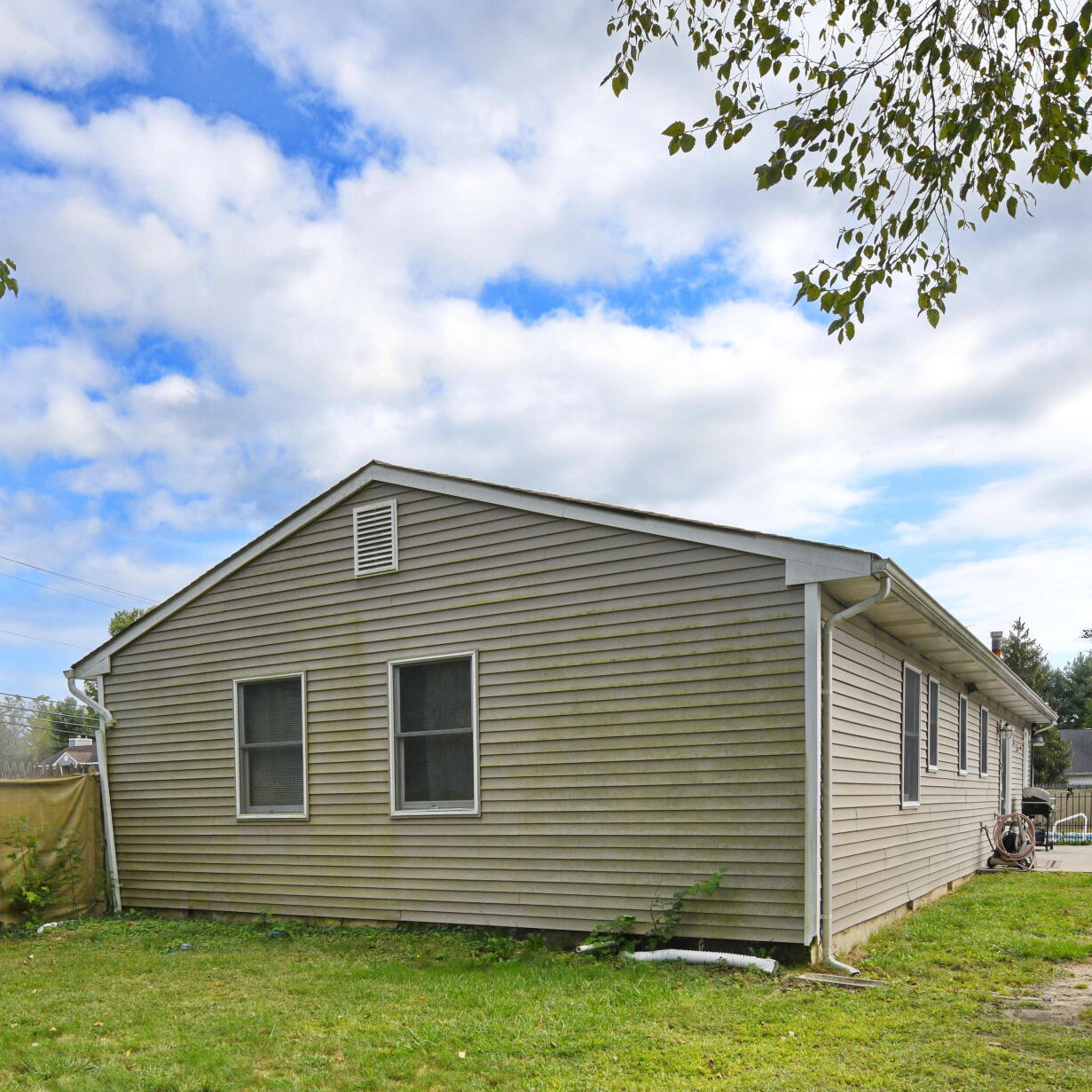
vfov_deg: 52.0
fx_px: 1035
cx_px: 437
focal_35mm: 29
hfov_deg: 55.2
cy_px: 876
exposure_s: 1/400
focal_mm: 14
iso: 500
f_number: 10
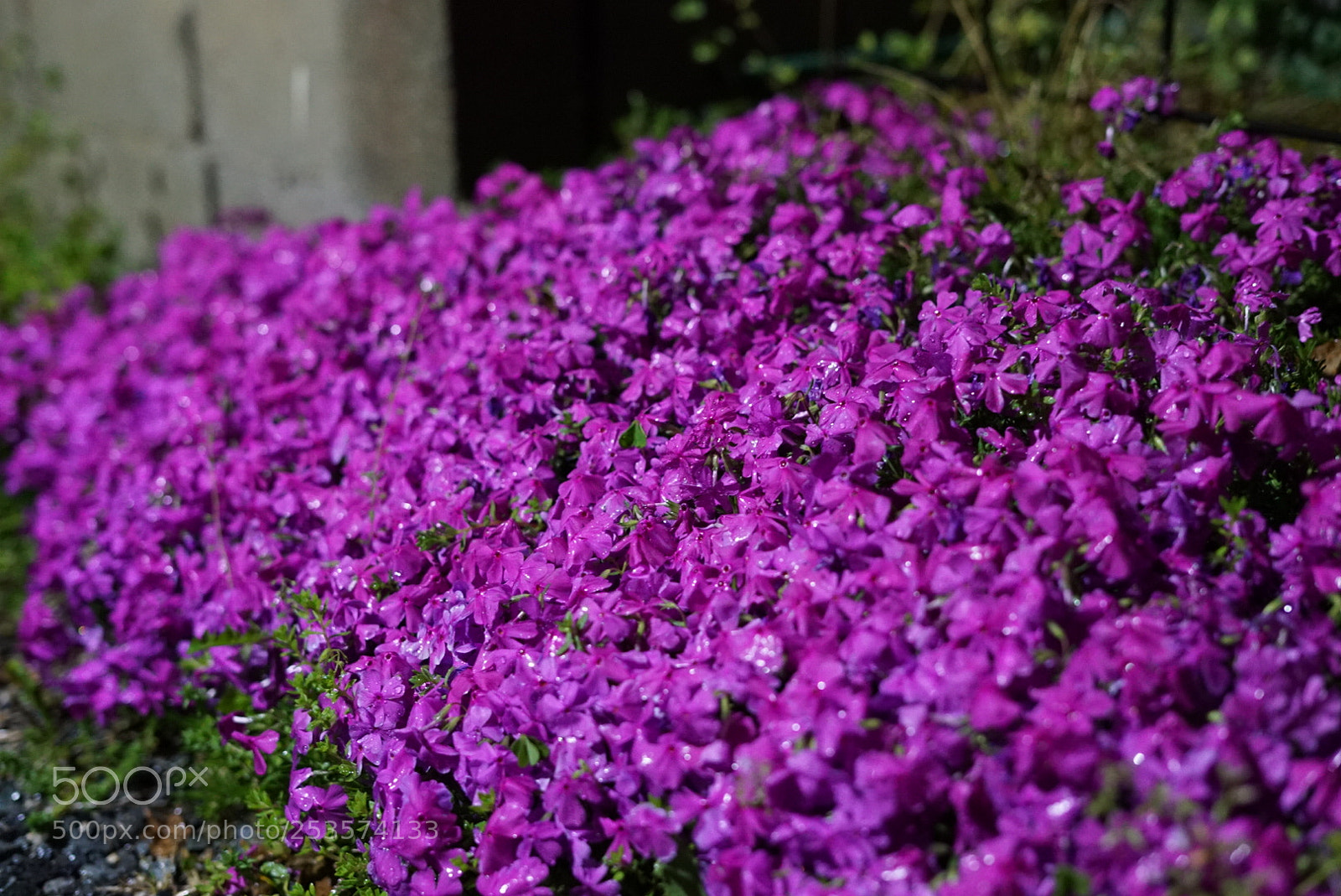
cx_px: 670
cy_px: 448
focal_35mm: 50
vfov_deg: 27.0
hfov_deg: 39.6
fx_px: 1864
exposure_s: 1/15
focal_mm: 50
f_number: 2.8
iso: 6400
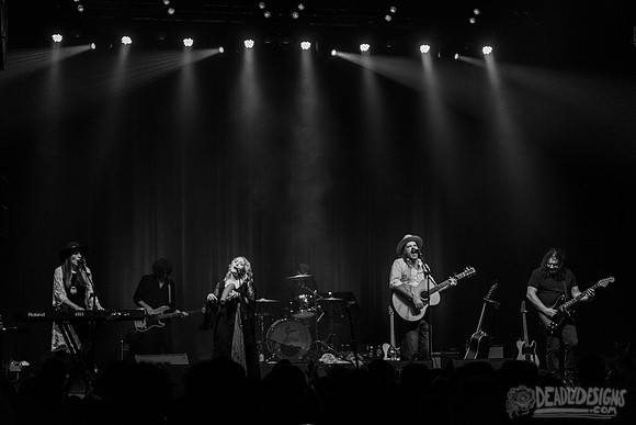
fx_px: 1097
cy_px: 206
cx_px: 319
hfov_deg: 32.3
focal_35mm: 62
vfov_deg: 21.9
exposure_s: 1/160
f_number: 3.2
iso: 2500
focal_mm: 55
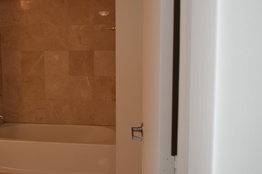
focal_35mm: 43
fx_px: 313
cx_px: 62
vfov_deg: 31.1
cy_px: 70
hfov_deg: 43.8
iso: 400
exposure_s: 1/80
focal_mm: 18
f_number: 4.5
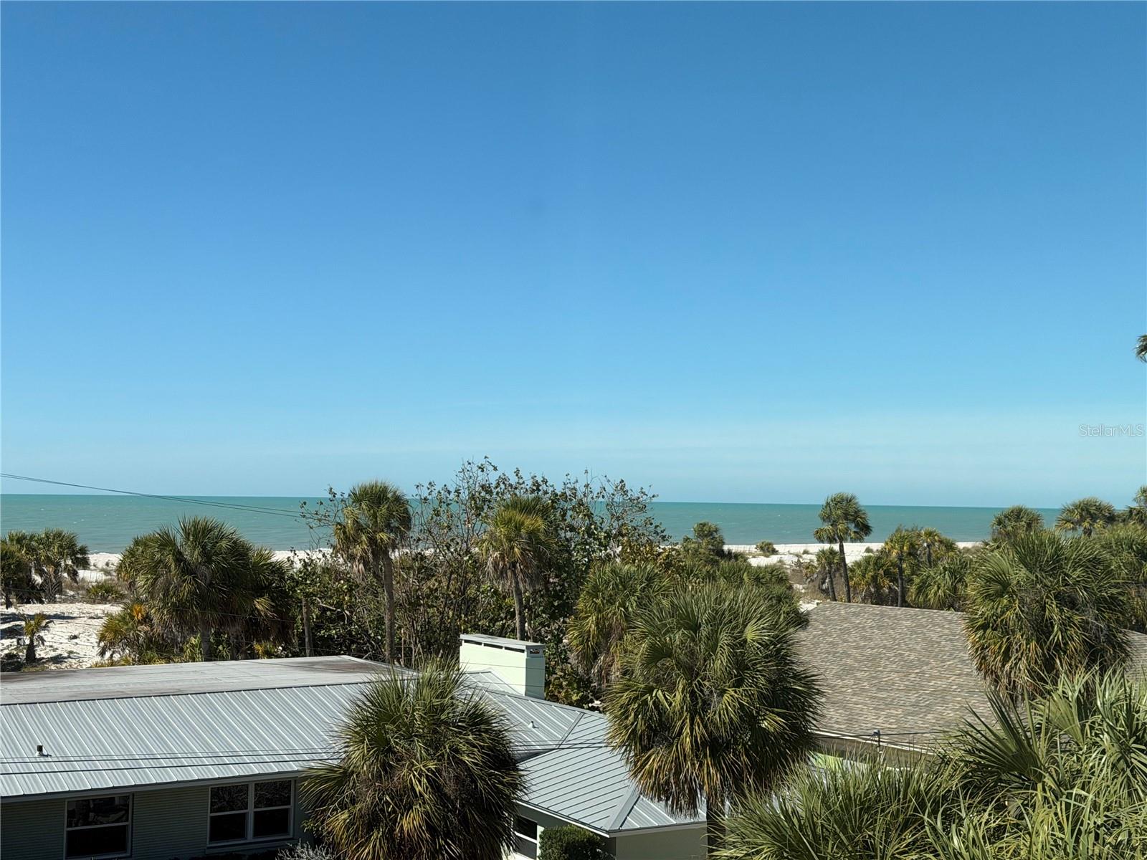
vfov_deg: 30.3
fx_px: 1590
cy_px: 430
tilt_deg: +2.7
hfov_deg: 39.7
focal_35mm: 48
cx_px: 574
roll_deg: -0.4
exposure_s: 1/5208
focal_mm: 6.76
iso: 64
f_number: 1.78
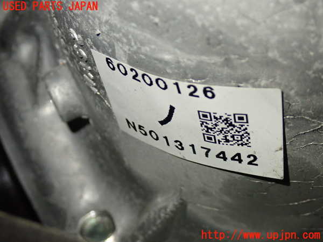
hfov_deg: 33.2
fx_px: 541
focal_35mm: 58
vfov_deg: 25.2
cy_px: 121
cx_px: 162
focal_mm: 10.35
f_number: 3.5
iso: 500
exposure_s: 1/60
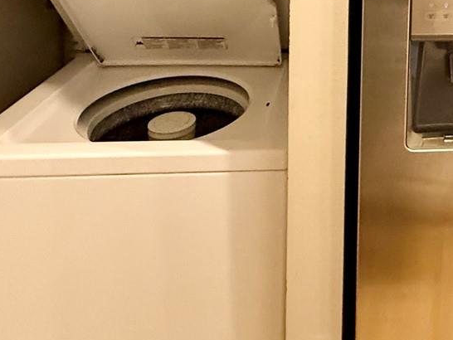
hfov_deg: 42.0
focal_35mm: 41
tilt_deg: -5.1
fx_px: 537
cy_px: -99
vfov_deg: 28.8
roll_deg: -1.6
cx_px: 408
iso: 640
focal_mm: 2.22
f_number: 2.2
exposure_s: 1/60
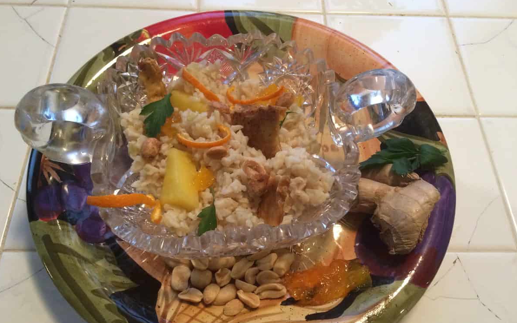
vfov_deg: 40.5
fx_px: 437
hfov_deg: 61.2
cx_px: 258
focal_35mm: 31
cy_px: 184
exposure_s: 1/30
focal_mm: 4.15
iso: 200
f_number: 2.2
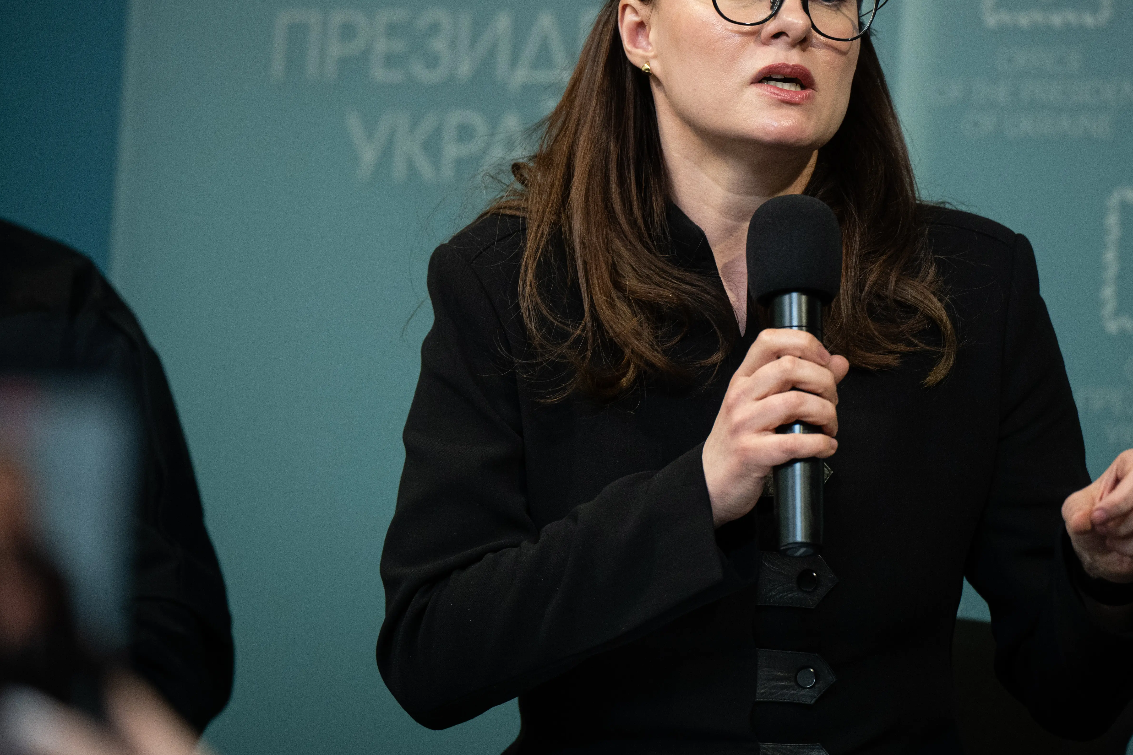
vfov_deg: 7.4
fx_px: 5822
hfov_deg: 11.1
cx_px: 699
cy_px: 278
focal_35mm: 185
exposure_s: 1/250
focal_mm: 145
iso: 2500
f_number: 3.2
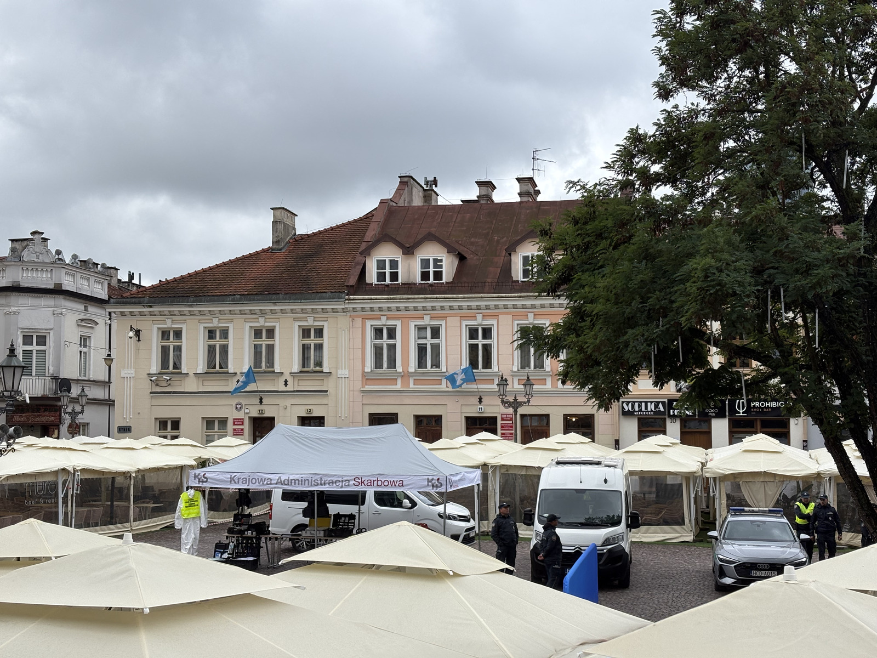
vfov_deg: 28.0
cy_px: 329
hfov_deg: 36.8
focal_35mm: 52
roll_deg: +0.8
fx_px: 1317
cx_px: 438
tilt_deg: +4.3
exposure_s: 1/1553
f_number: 1.6
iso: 40
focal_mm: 5.96
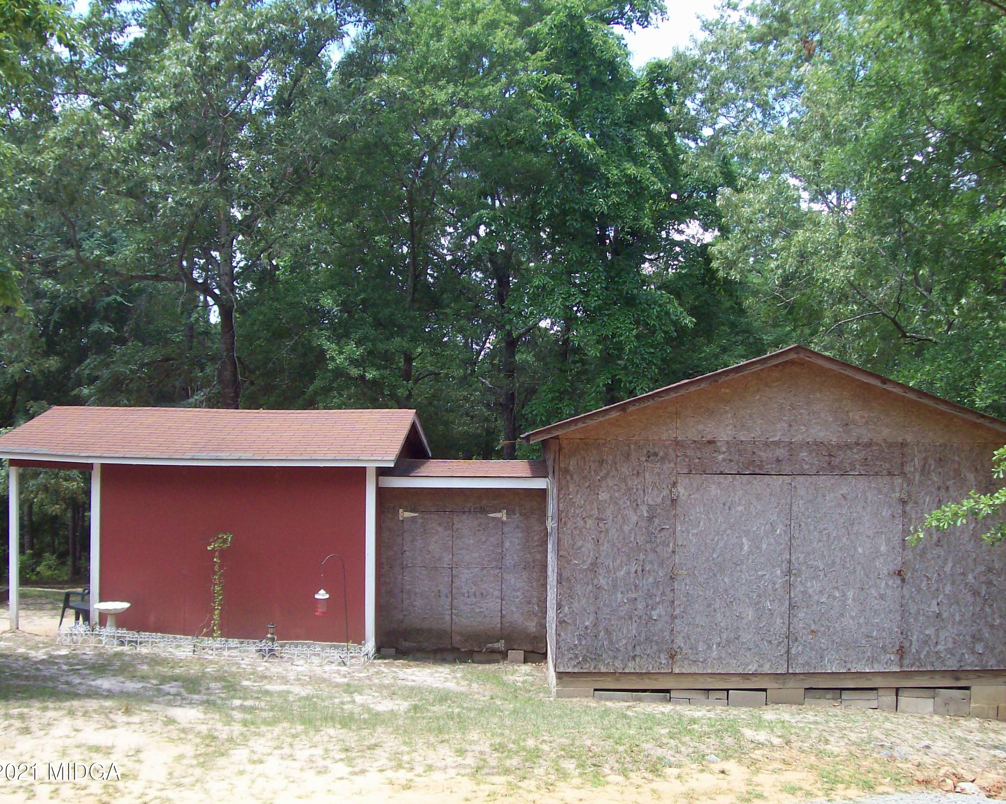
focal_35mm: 38
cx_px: 518
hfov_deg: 47.9
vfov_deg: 39.2
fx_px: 1131
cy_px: 400
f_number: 2.7
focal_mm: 6
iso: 80
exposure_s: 1/333
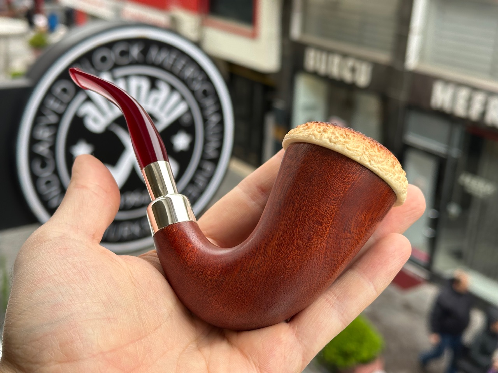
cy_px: 186
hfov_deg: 39.7
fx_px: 691
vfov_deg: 30.3
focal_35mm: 48
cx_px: 249
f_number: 1.78
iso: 64
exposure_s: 1/316
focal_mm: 6.86
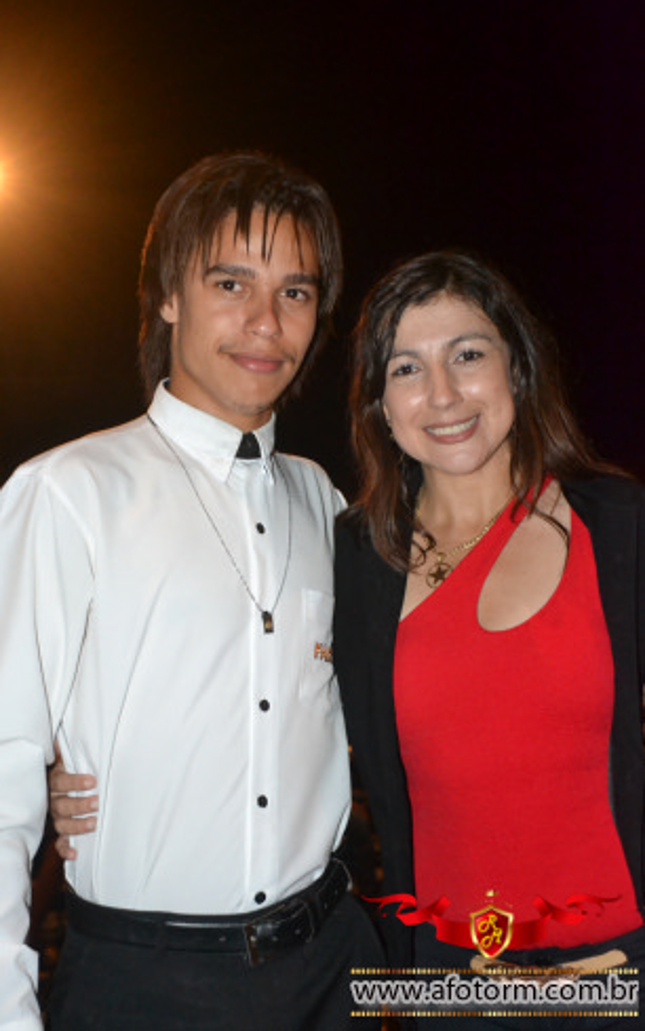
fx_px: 1405
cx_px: 300
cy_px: 508
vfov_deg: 40.3
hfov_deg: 25.8
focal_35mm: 50
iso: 3200
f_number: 4.2
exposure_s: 1/60
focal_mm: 32
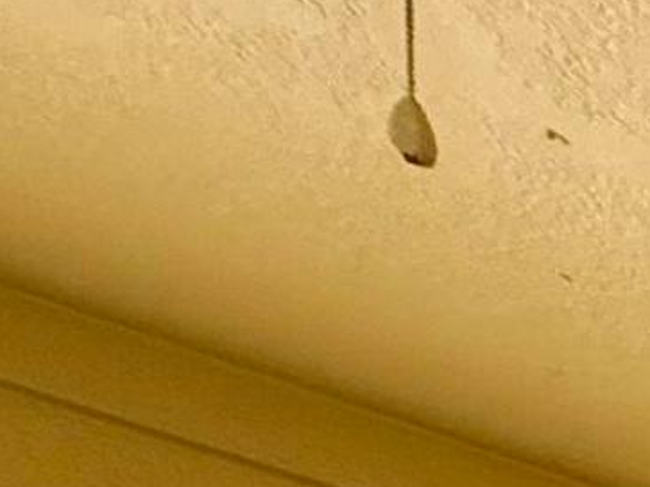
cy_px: 1923
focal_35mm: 111
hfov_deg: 8.3
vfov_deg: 8.1
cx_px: 2575
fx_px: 2084
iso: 64
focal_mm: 2.22
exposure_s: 1/694
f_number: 2.2
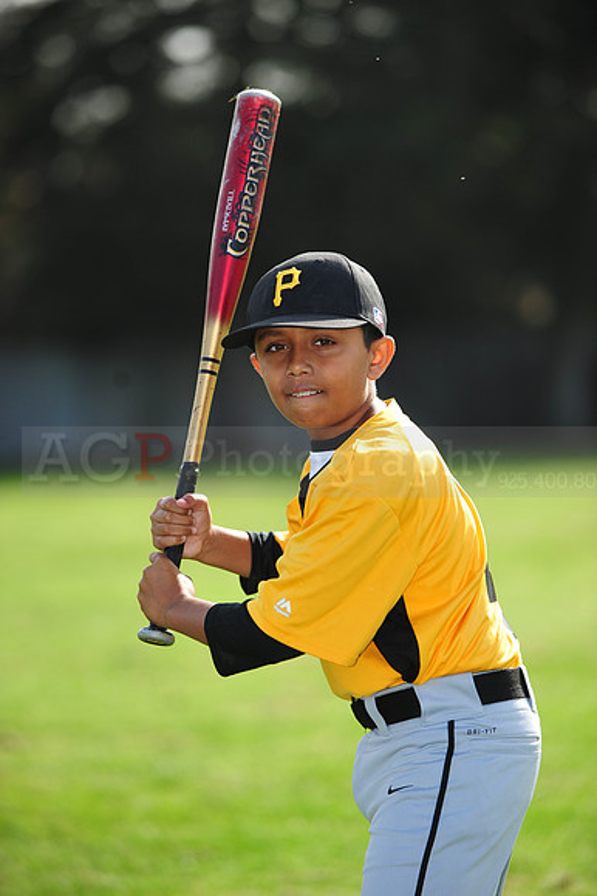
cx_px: 298
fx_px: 4981
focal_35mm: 200
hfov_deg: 6.9
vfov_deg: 10.3
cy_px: 448
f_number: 4.5
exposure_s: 1/1600
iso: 400
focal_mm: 200
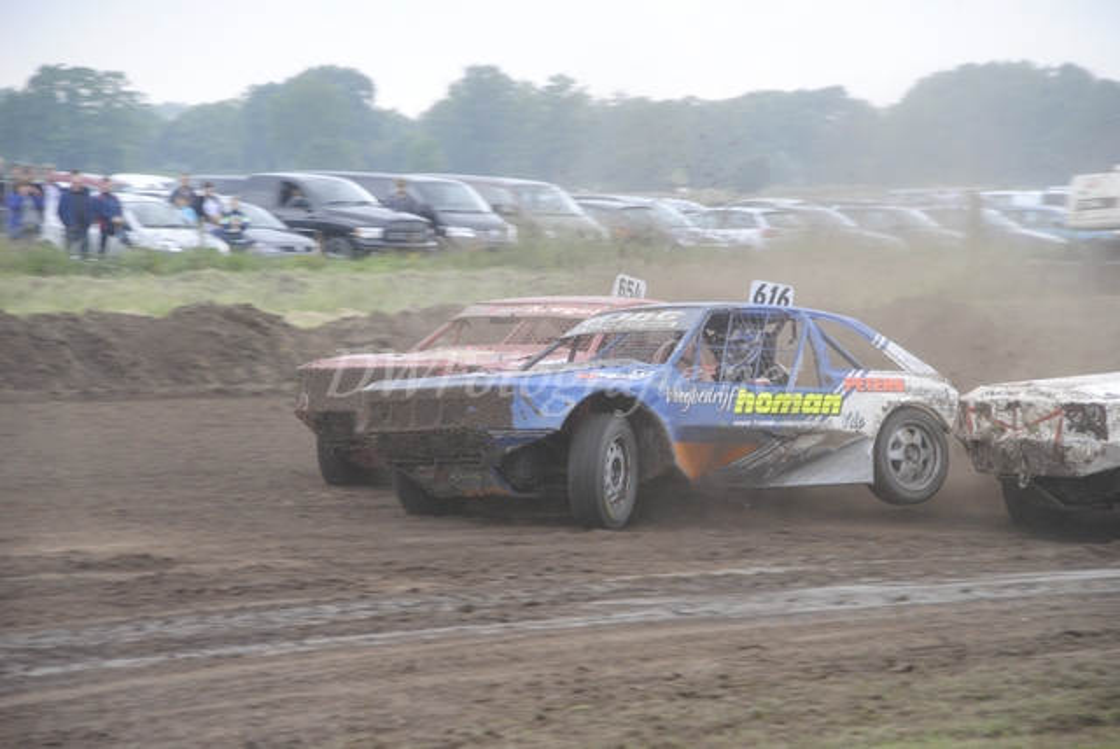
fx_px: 5138
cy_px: 374
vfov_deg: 8.3
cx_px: 560
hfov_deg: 12.4
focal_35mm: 165
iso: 800
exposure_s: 1/320
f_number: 5.3
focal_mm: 110
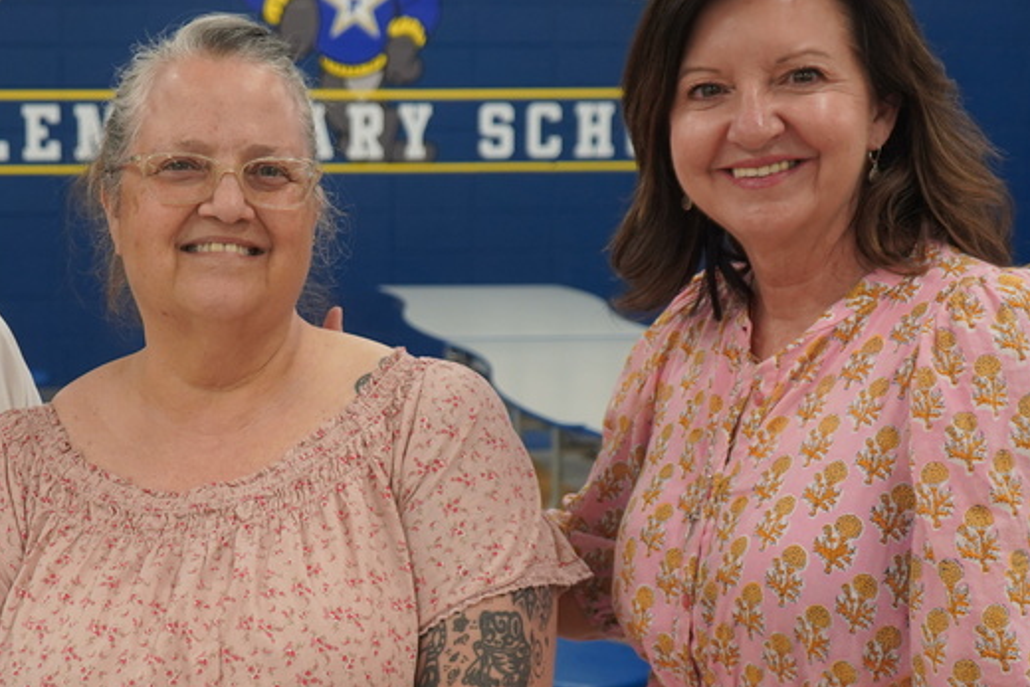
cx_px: 267
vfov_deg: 21.6
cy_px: 389
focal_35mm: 63
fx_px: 1803
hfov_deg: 31.4
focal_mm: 32
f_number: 4
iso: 1000
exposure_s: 1/160
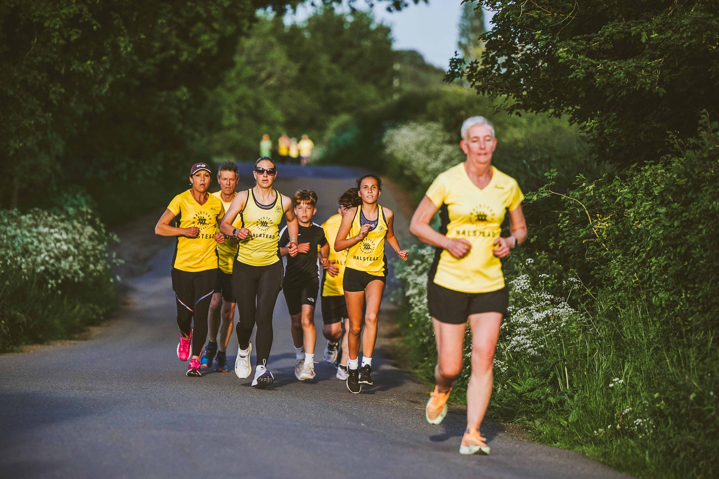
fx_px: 4494
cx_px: 360
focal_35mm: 225
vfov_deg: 6.1
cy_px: 240
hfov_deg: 9.1
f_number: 2.8
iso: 500
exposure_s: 1/4000
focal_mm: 150
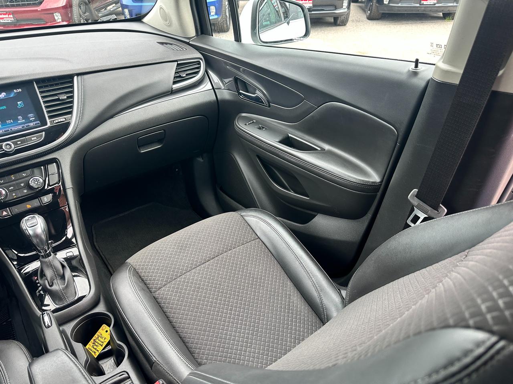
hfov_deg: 71.6
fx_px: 356
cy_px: 192
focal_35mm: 24
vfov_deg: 56.8
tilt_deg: -33.4
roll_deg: -0.1
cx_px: 256
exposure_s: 1/121
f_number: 1.78
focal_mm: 6.86
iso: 125
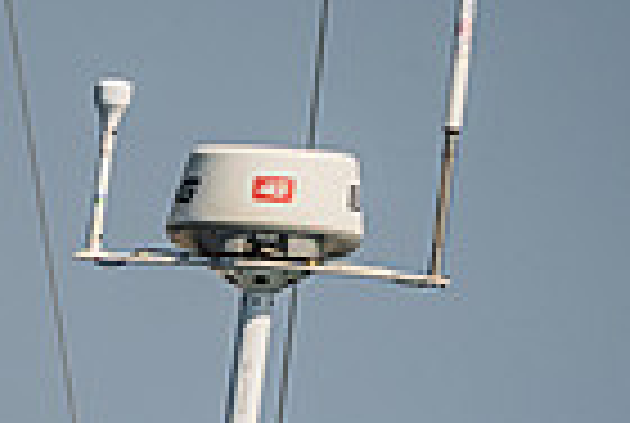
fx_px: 25166
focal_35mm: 1435
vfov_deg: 1.0
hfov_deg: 1.4
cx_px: -373
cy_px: 844
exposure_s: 1/3200
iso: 500
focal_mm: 320
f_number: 8
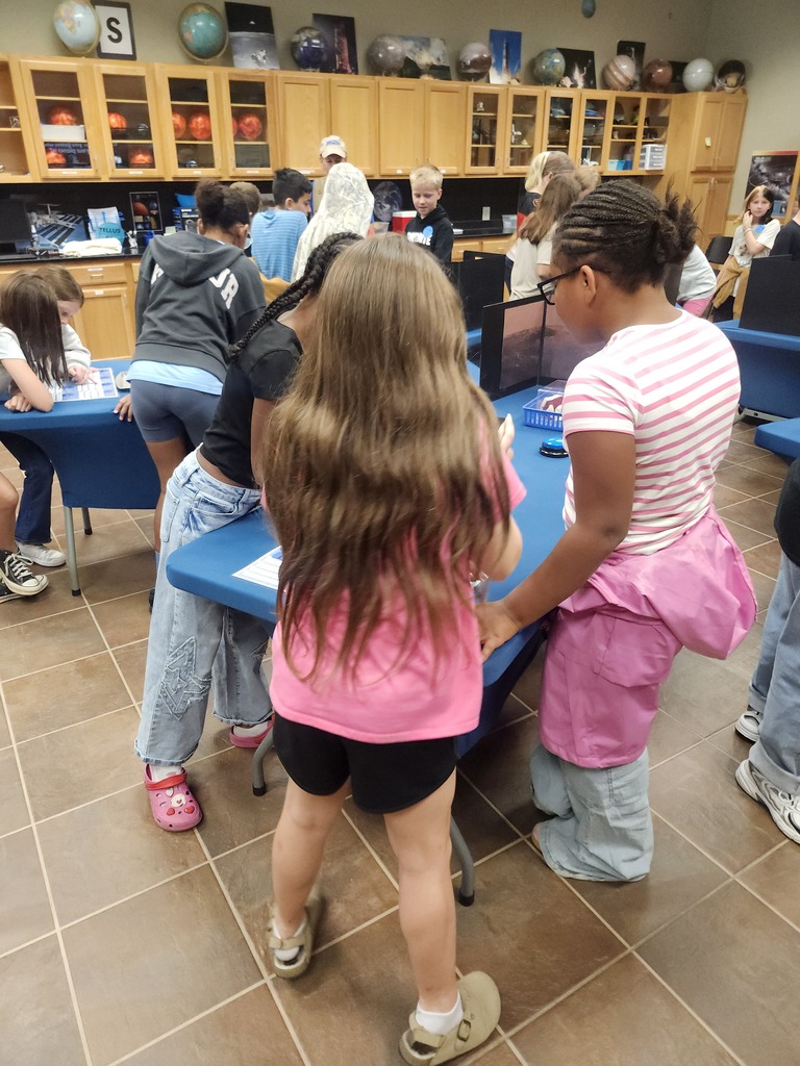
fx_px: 709
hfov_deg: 58.9
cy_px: 533
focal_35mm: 23
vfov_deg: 73.9
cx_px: 400
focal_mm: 5.54
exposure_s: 1/120
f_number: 1.8
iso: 800
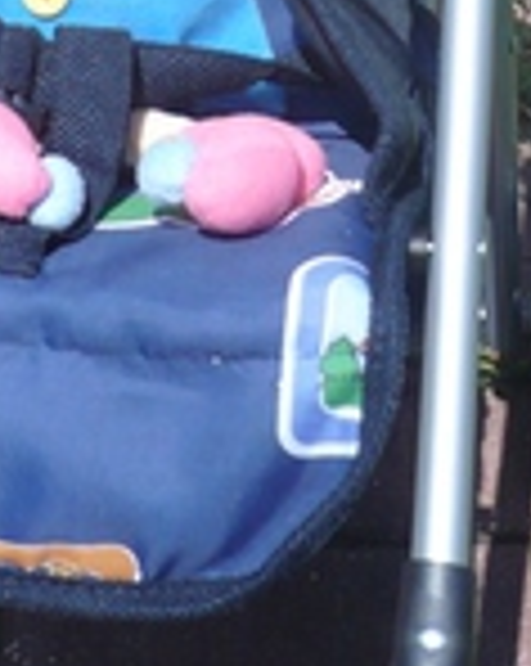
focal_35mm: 127
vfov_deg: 13.7
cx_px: 178
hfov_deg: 12.1
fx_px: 2500
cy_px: -508
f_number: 8
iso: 100
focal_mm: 5.8
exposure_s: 1/1600
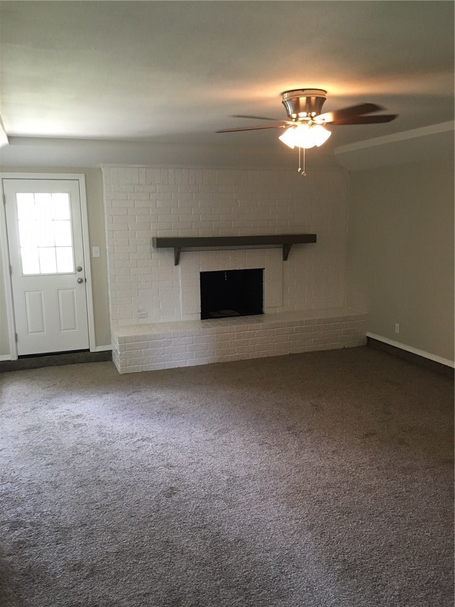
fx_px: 508
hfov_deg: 48.2
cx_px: 228
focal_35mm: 29
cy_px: 304
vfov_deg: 61.7
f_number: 2.2
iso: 125
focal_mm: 4.15
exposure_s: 1/30
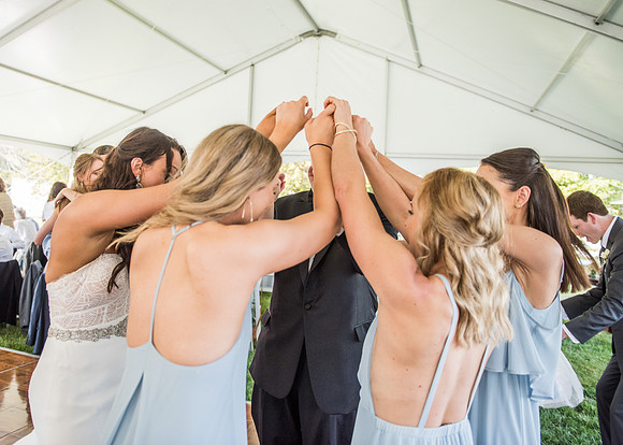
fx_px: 505
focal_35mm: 29
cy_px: 192
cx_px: 271
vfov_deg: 47.4
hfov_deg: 63.1
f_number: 2.8
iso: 800
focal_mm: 24
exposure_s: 1/640
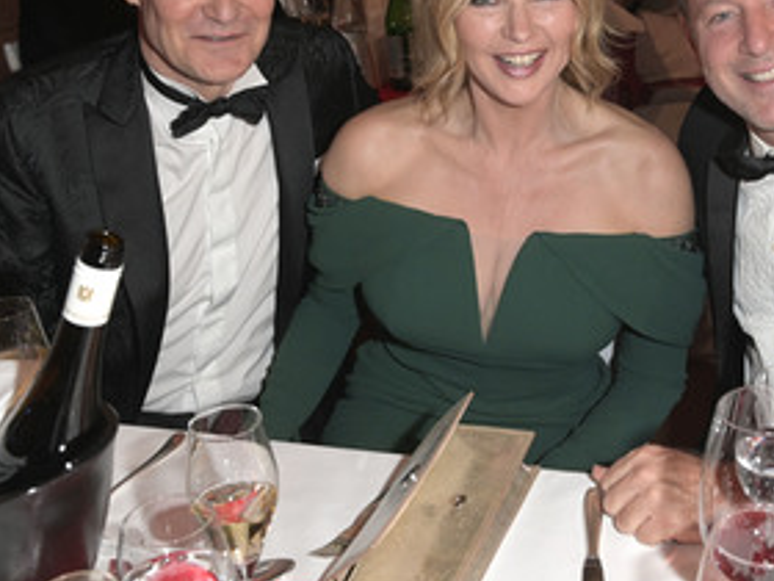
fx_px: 1073
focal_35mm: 48
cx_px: 504
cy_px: 188
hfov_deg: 39.3
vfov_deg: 30.0
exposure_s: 1/125
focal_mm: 31
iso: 3200
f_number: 5.6
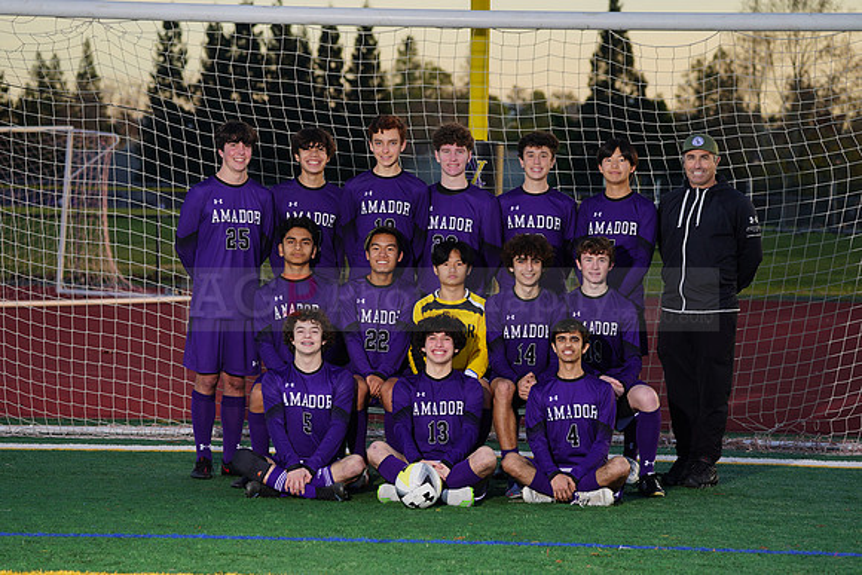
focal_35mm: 130
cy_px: 288
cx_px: 431
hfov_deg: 15.8
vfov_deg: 10.6
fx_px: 3113
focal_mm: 130
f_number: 5.6
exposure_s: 1/200
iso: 100
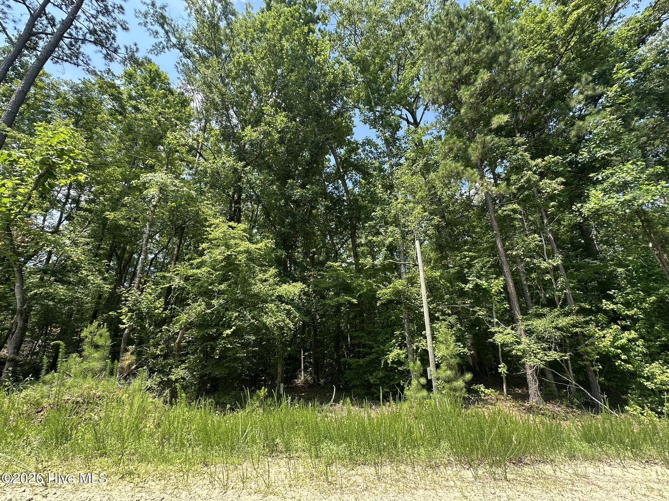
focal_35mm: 14
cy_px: 250
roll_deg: +1.1
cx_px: 334
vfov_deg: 85.7
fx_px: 271
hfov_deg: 102.1
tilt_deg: +20.1
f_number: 2.2
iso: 40
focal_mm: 2.22
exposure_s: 1/393
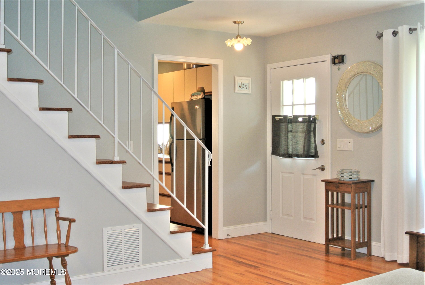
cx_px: 212
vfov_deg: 30.6
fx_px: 520
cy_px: 142
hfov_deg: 44.5
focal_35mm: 44
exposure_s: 1/60
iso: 220
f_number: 4.2
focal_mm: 16.3
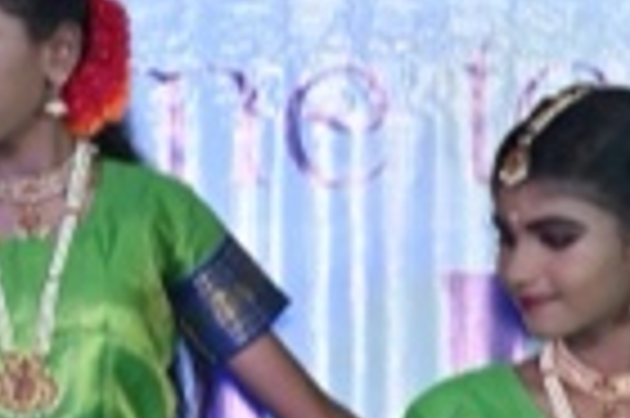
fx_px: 5121
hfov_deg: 7.0
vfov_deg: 4.7
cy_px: 539
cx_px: 50
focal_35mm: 293
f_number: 7.1
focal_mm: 41
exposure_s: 1/160
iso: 640
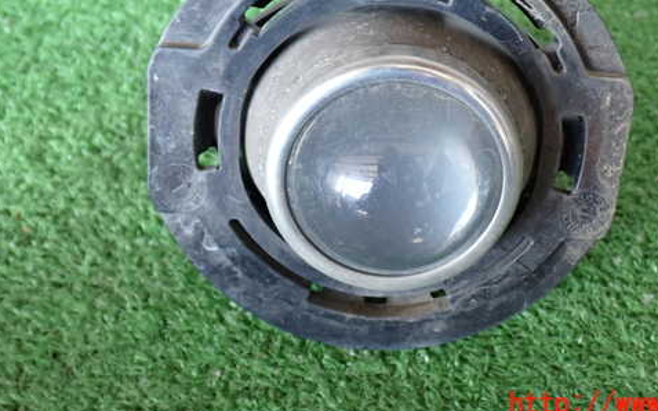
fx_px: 861
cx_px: 407
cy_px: 112
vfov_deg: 26.6
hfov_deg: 41.6
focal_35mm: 48
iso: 250
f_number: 2.5
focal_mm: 6.37
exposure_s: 1/40
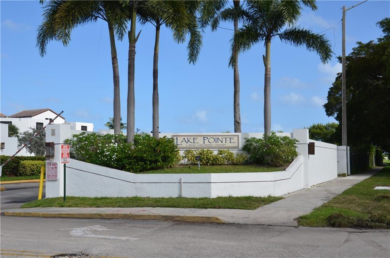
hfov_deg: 43.7
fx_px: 486
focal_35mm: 45
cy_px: 129
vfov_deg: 29.7
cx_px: 195
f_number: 9
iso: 100
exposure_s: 1/320
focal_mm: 30
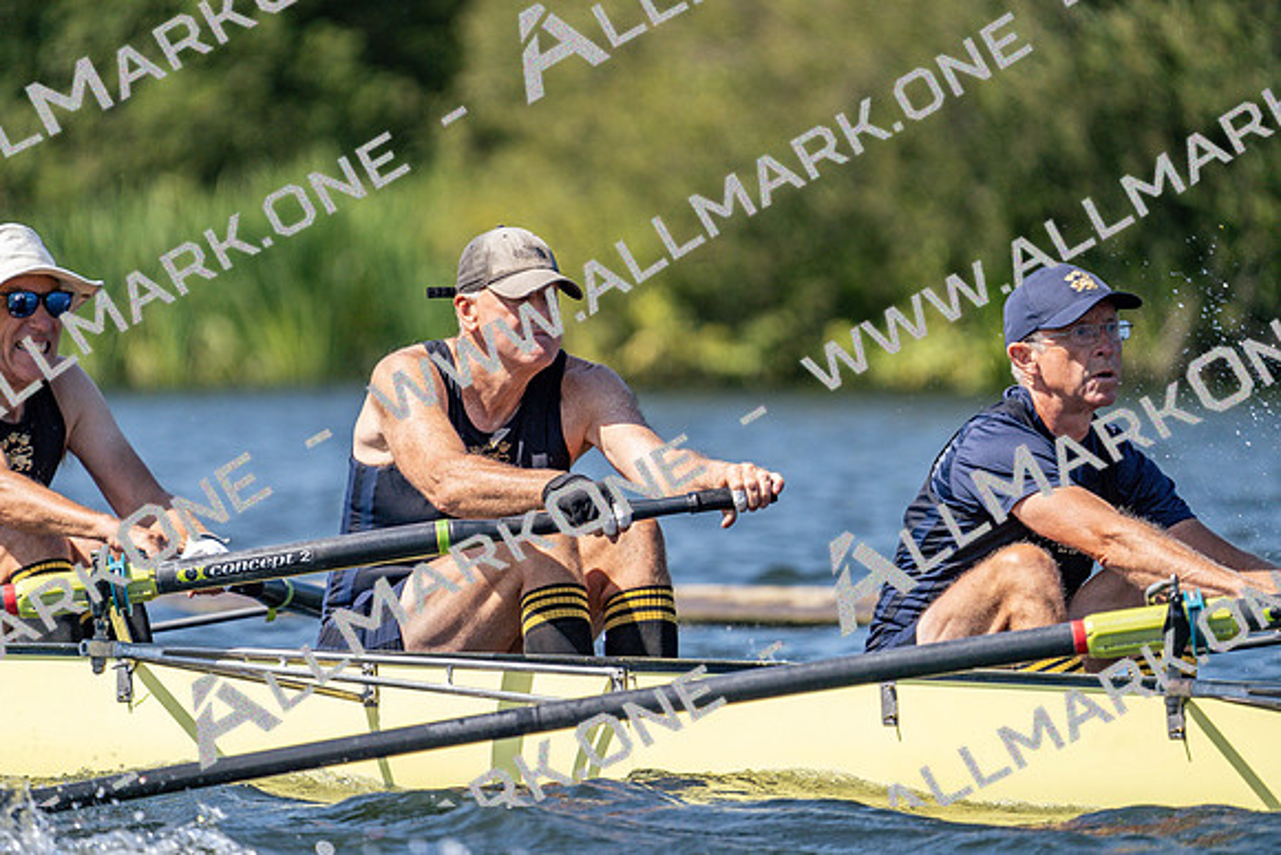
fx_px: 16478
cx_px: 640
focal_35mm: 463
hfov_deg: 4.5
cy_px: 428
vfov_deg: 3.0
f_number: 6.3
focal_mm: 463
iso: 400
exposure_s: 1/2000
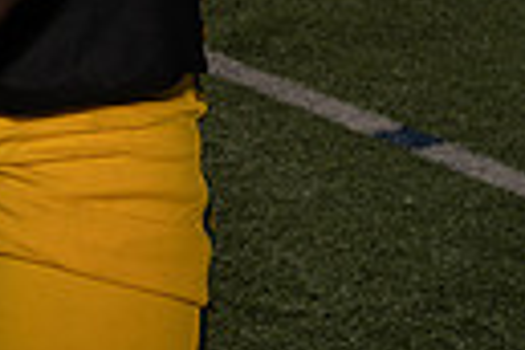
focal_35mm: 139
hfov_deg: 14.4
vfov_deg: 8.8
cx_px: -73
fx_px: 2027
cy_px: -541
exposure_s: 1/250
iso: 100
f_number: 11
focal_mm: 40
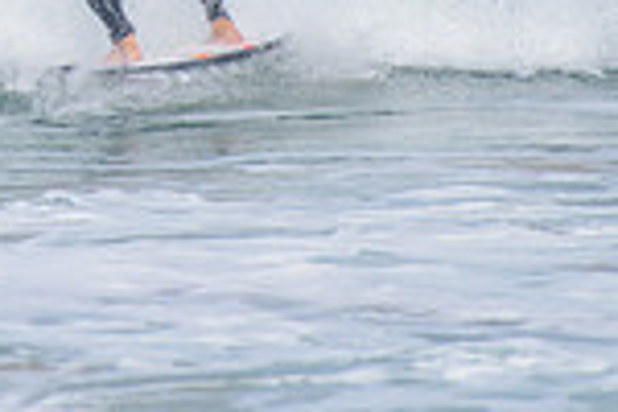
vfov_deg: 0.7
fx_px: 33112
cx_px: -49
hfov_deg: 1.1
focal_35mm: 1929
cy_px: -225
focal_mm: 500
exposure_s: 1/2000
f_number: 5.6
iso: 250
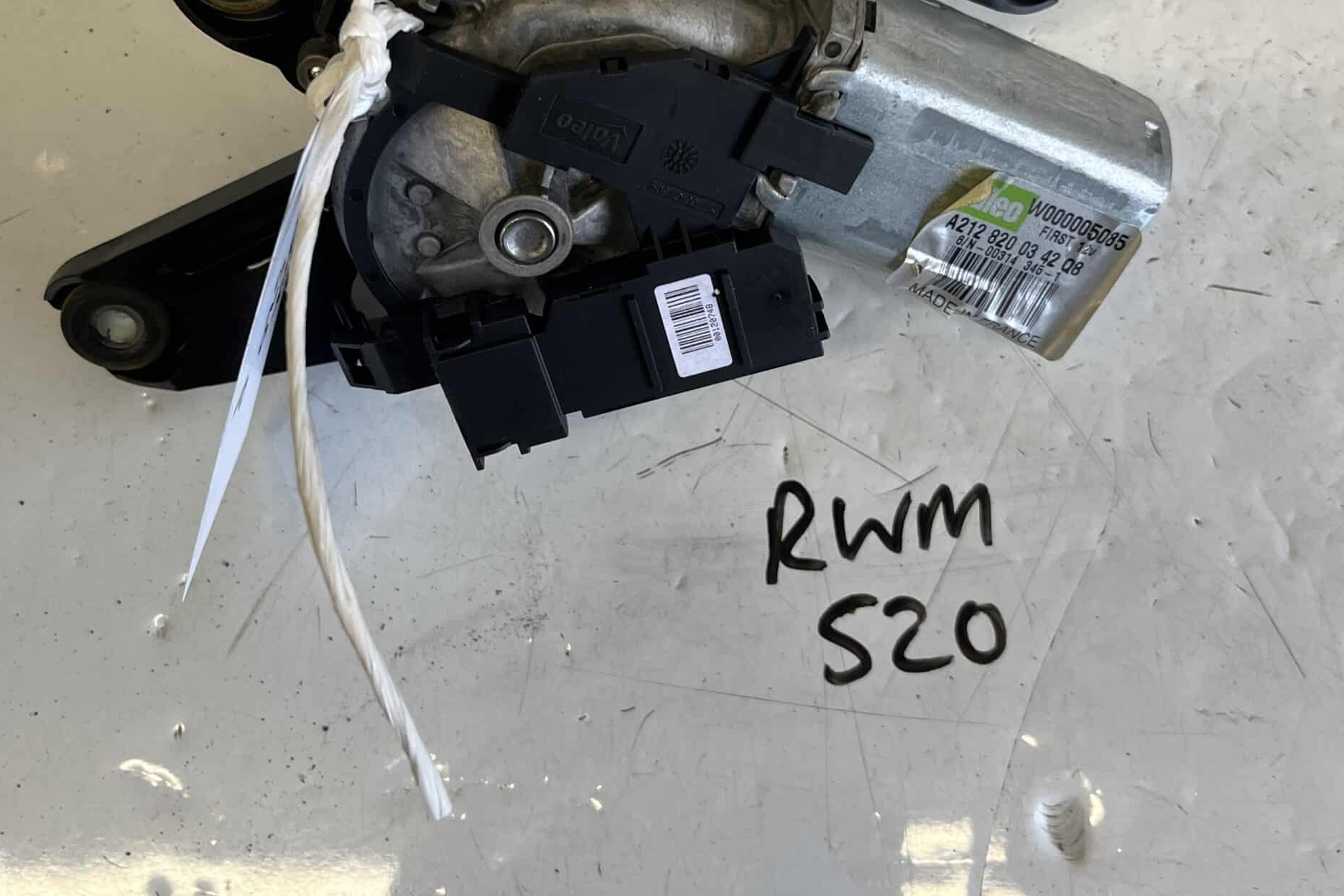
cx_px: 675
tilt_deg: -78.4
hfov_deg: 51.9
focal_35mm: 37
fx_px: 1381
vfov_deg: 35.7
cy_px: 321
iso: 80
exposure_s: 1/100
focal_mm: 5.1
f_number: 1.6
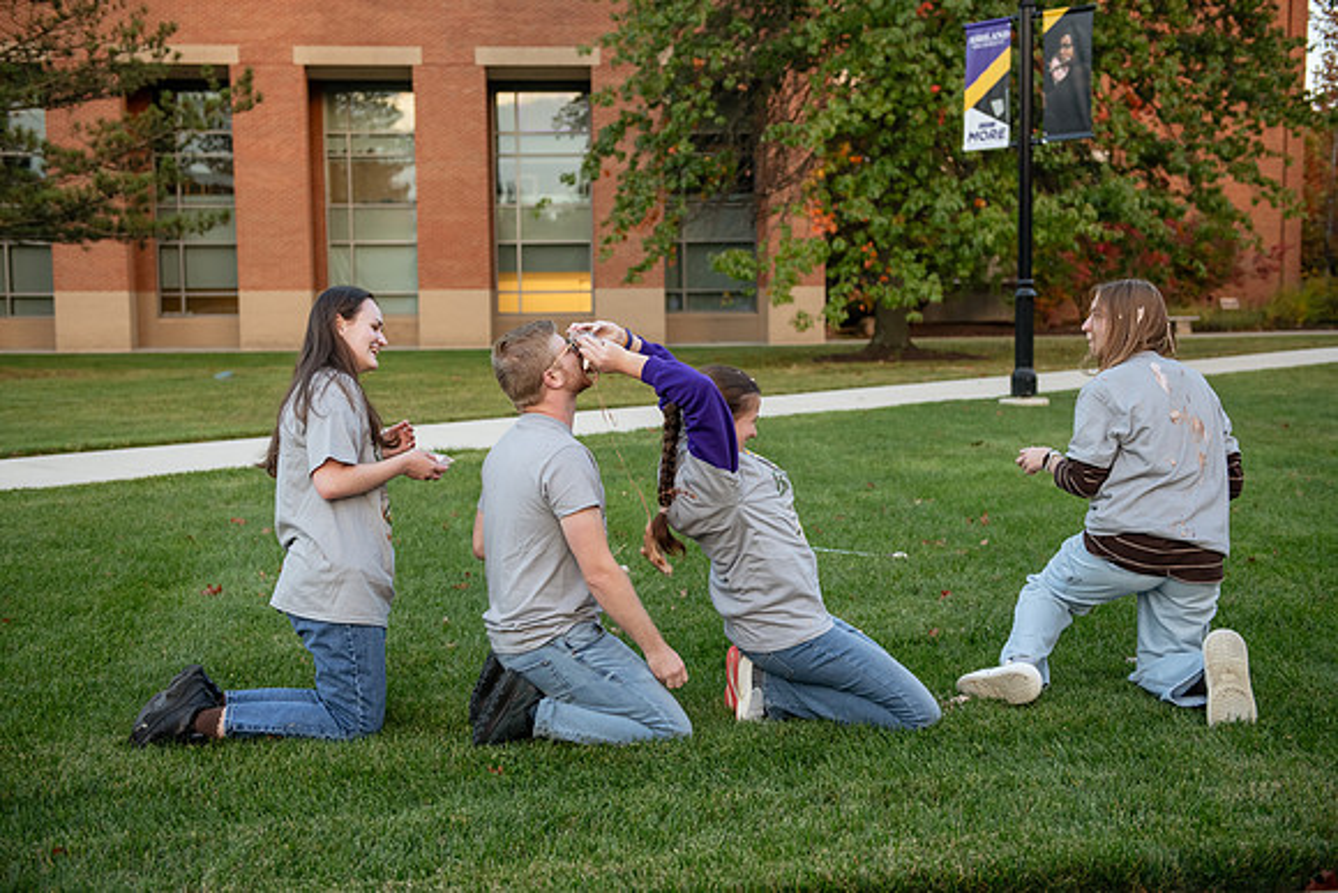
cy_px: 446
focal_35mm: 48
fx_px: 1784
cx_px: 669
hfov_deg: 41.1
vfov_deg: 28.1
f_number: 3.2
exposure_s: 1/320
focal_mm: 48
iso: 800
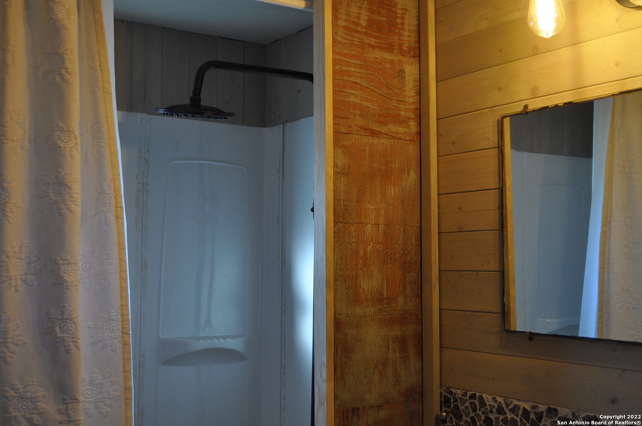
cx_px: 321
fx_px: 855
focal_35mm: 48
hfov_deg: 41.2
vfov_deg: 28.0
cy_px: 213
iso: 720
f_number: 4.8
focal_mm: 32
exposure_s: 1/60
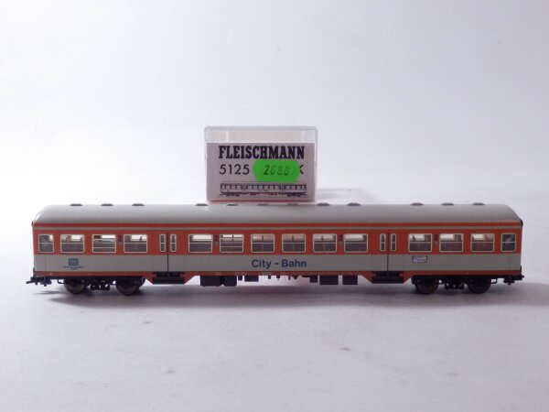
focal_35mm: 66
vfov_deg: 22.3
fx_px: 1047
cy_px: 206
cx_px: 274
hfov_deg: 29.4
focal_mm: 11.9
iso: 800
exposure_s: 1/160
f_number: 4.4
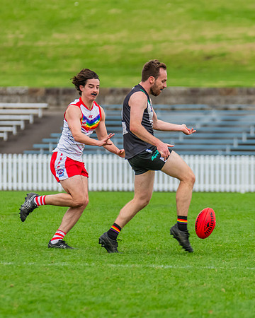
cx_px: 207
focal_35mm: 551
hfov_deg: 2.8
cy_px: 140
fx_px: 5197
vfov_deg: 3.5
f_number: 5
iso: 800
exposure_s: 1/1000
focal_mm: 290
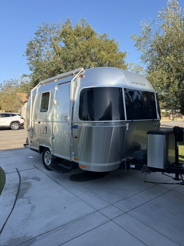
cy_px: 123
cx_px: 92
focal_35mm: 24
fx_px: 170
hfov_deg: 56.8
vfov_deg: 71.6
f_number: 1.78
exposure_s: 1/1585
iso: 80
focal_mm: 6.76
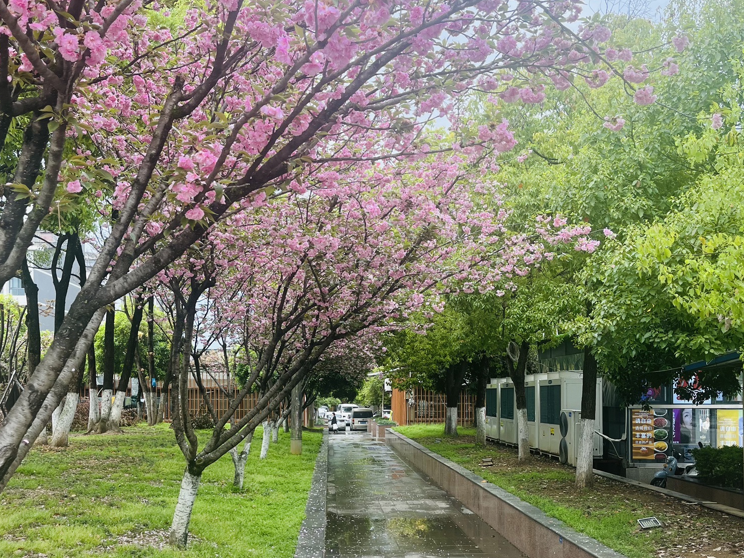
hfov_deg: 52.6
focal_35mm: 35
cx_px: 369
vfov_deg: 40.2
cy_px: 370
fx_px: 752
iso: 50
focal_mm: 5.1
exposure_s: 1/384
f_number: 1.6
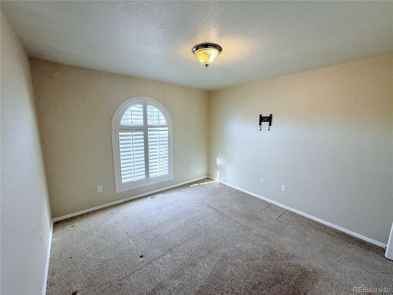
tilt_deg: -8.8
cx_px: 196
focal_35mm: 14
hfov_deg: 102.1
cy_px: 148
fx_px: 159
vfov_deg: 85.7
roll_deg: -0.8
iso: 200
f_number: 2.2
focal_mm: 2.22
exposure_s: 1/60
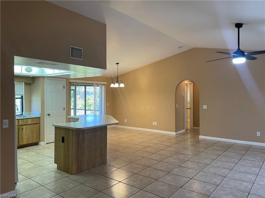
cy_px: 99
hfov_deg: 67.3
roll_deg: +0.6
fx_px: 199
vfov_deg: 53.1
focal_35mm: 26
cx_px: 132
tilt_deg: +0.1
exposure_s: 1/60
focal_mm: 4.2
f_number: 1.6
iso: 80
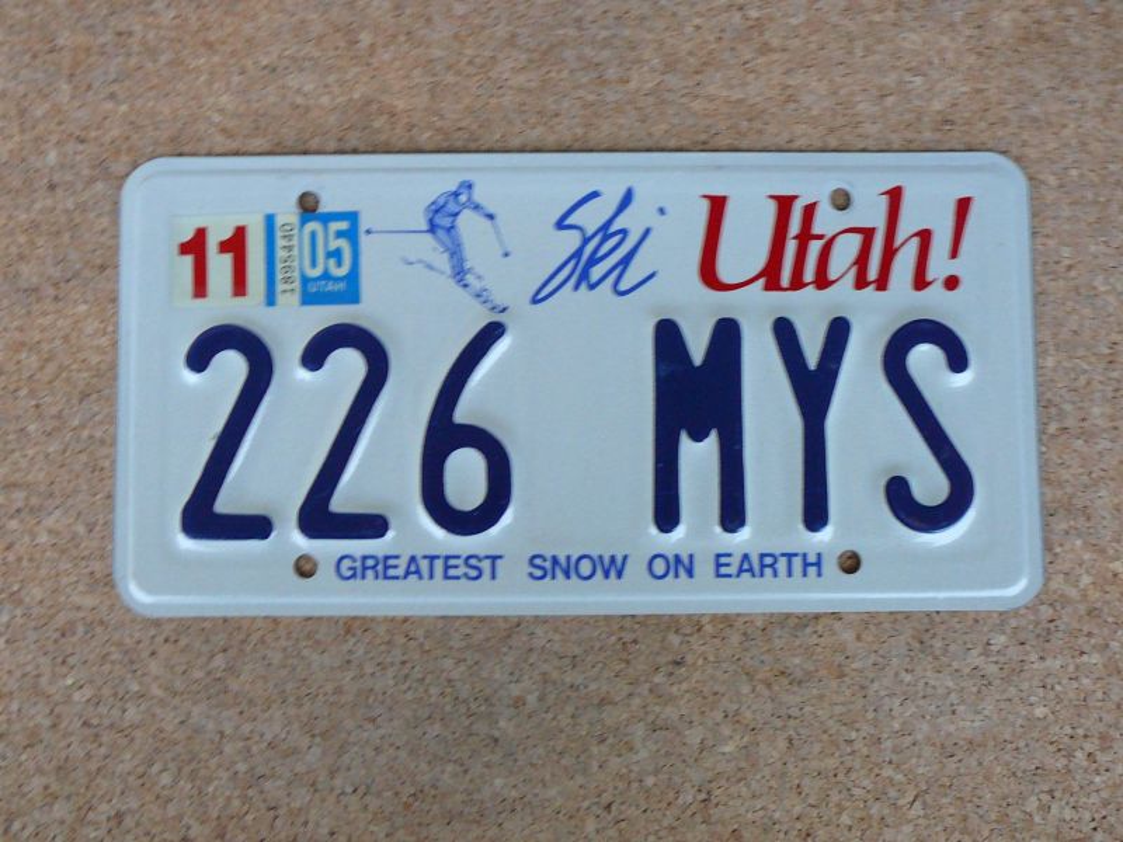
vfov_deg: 35.1
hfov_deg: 45.8
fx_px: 1330
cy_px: 421
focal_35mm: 41
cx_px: 562
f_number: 3.1
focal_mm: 6.1
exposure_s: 1/13
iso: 200
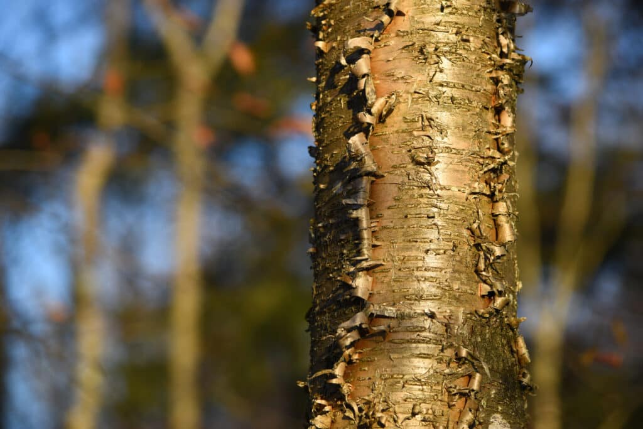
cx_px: 322
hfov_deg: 14.9
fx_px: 2465
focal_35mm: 138
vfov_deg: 9.9
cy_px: 214
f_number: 4.5
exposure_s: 1/320
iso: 100
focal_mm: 92
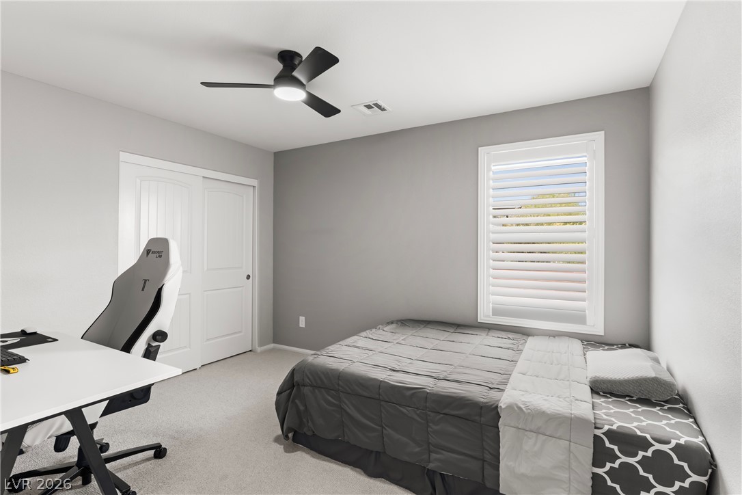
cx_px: 371
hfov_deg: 90.0
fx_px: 371
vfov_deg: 67.4
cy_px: 248
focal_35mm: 18
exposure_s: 1/8
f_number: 8
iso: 400
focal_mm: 18
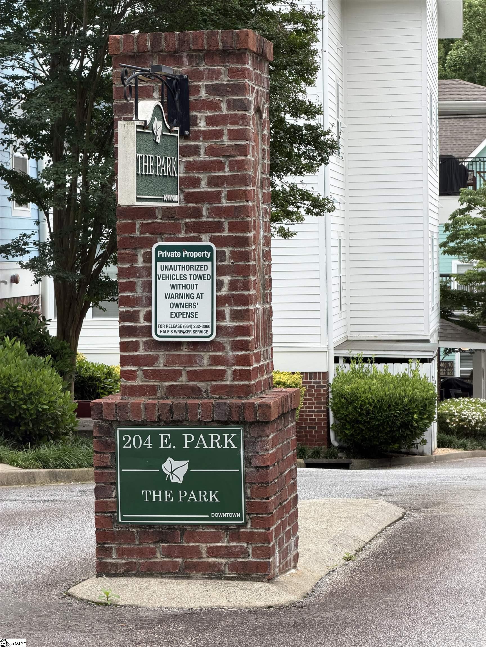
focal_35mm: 100
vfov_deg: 19.6
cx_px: 243
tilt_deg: -3.3
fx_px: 1872
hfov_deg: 14.8
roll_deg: +0.4
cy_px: 324
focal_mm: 16.89
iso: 50
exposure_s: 1/312
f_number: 2.8
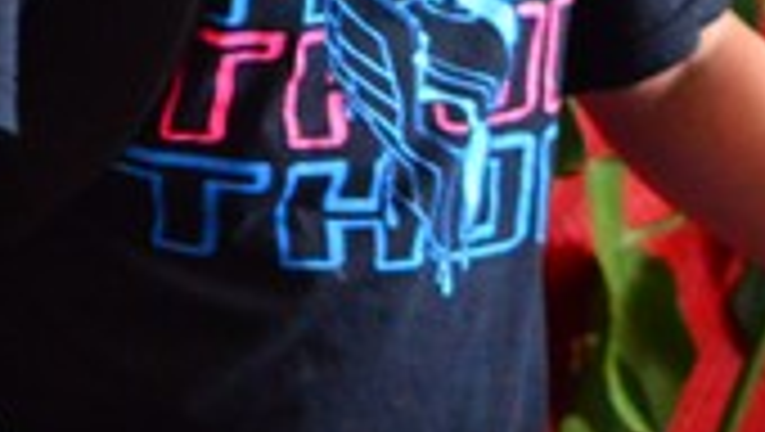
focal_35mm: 330
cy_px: -155
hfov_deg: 6.5
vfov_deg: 3.7
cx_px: 918
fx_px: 6703
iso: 1600
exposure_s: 1/125
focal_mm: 35
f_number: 1.8
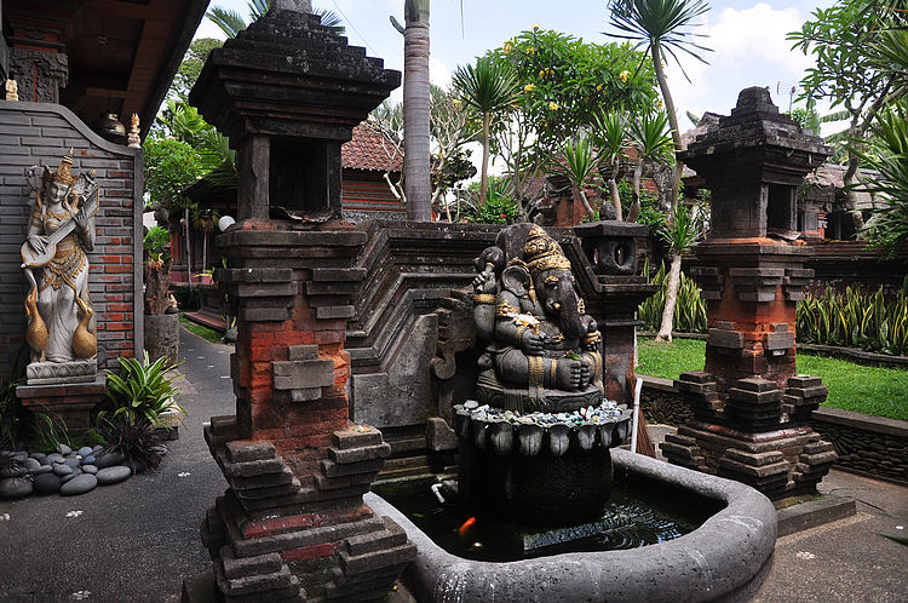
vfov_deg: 47.8
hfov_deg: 67.4
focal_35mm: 27
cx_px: 454
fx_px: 680
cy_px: 302
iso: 400
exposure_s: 1/1250
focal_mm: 18
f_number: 4
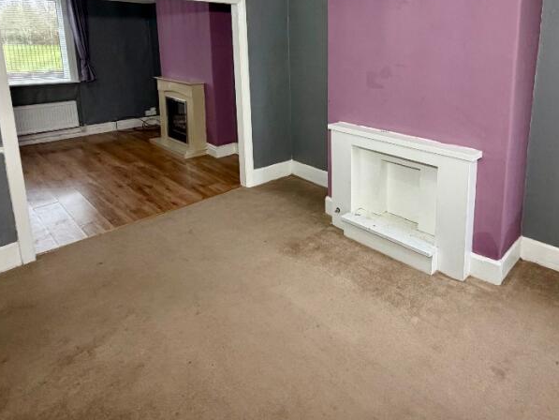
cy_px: 105
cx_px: 366
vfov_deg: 54.2
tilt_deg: -9.3
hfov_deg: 69.8
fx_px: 388
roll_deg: -0.9
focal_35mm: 24
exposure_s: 1/96
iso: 250
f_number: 2.2
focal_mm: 2.22
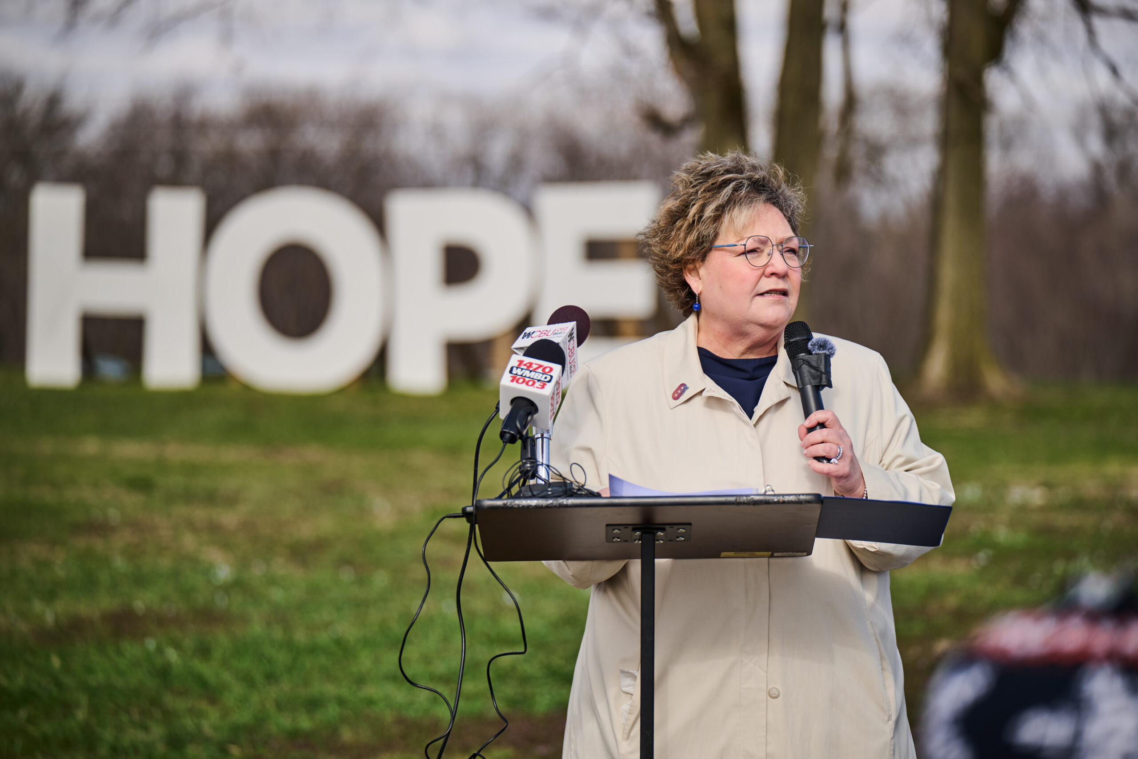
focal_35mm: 120
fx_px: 3793
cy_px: 380
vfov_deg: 11.4
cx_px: 569
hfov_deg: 17.1
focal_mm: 120
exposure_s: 1/1250
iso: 64
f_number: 2.8
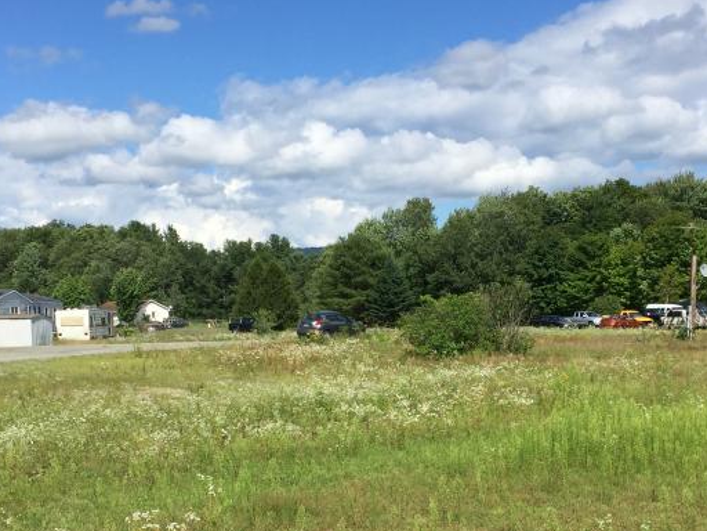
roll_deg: +0.8
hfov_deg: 33.2
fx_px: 1185
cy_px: 418
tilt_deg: -6.0
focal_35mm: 58
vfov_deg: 24.9
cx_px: 370
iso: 32
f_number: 2.2
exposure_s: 1/3049
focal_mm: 4.15
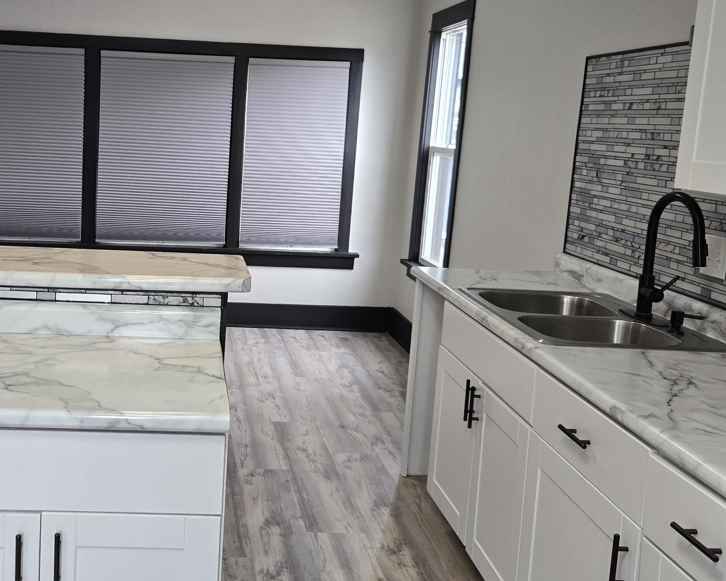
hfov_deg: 43.1
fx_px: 903
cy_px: 241
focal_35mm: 42
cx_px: 229
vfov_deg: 35.6
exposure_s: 1/120
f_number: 1.8
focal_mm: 5.4
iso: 100
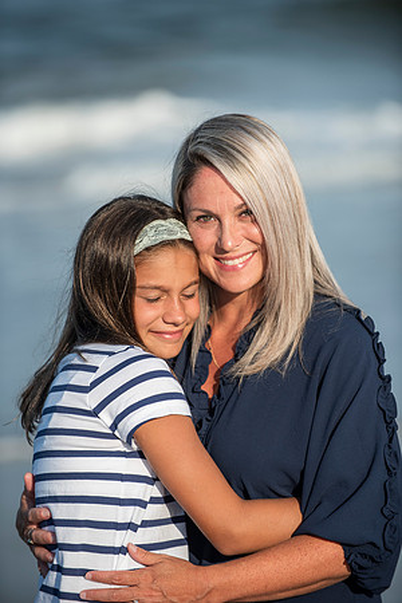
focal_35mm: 180
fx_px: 3015
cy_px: 302
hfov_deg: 7.6
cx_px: 201
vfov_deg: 11.4
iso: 250
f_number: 3.5
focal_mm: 180
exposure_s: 1/4000
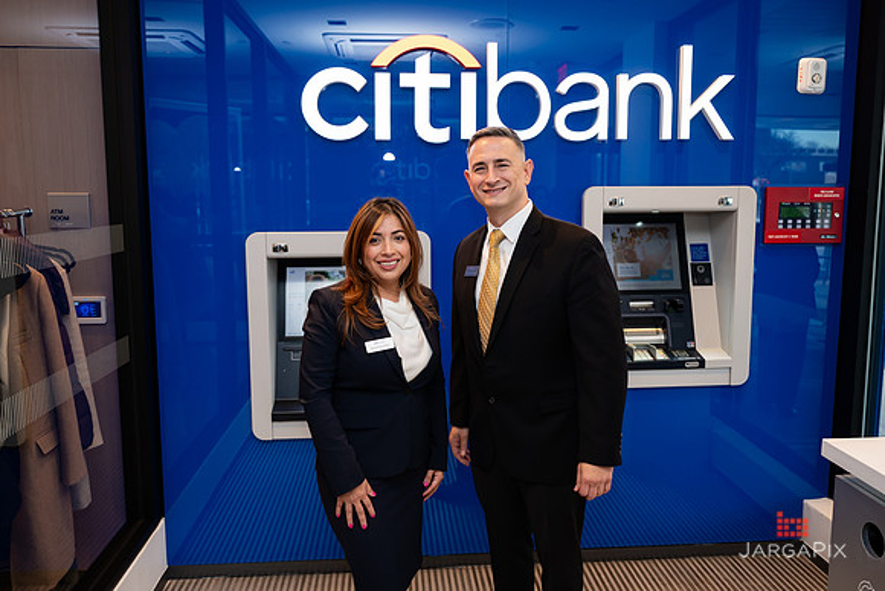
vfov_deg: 44.5
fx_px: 722
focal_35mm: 29
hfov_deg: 63.0
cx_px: 446
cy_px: 280
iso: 320
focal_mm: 27.5
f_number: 2.8
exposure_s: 1/160
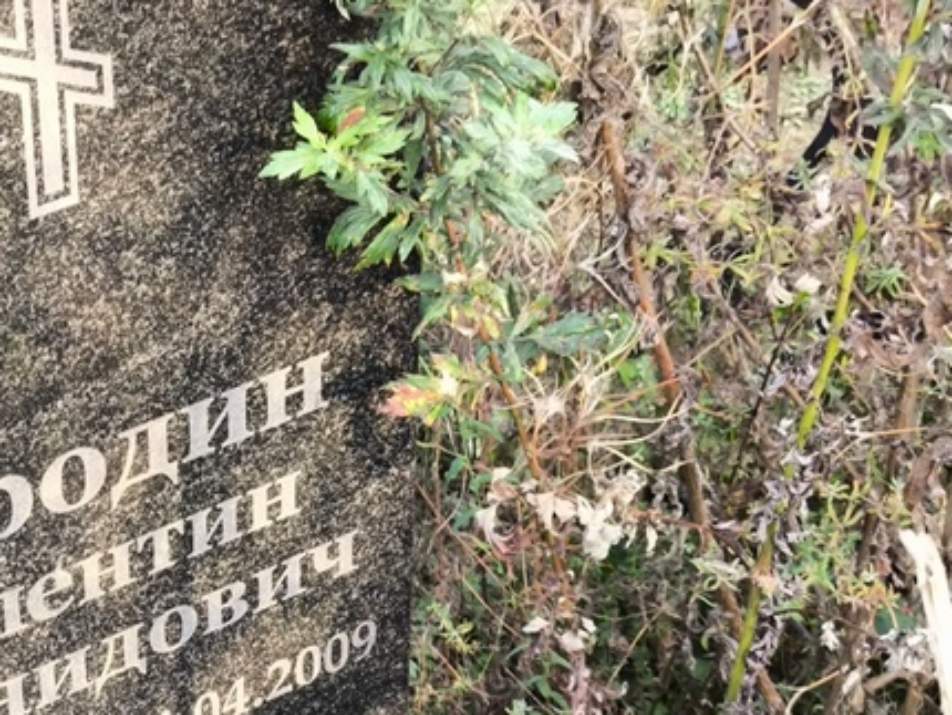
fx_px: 2559
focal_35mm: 93
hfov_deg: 20.6
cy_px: 631
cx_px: 76
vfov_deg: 15.7
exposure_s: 1/50
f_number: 1.7
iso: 100
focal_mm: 4.71
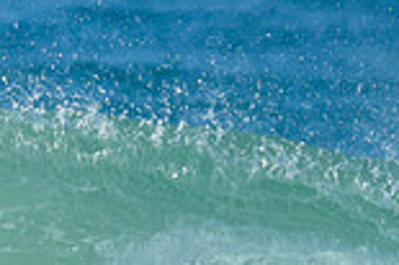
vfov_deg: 0.3
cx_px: -164
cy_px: 361
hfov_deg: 0.5
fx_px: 45659
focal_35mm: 4124
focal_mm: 800
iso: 320
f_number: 6.3
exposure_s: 1/2000
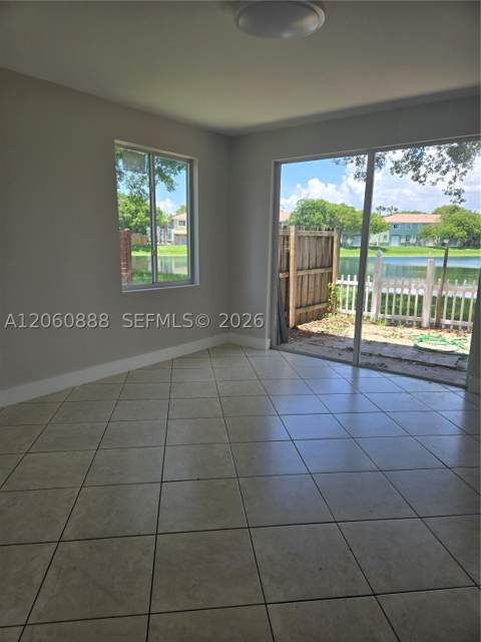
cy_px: 321
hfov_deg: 58.9
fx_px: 426
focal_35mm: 23
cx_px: 240
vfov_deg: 73.9
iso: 25
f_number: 1.8
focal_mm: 5.4
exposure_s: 1/803
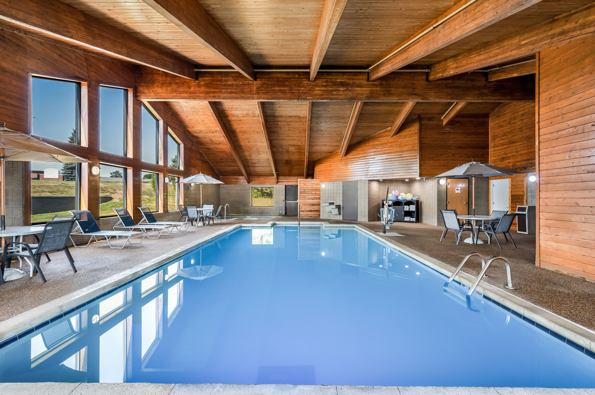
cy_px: 198
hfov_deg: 104.3
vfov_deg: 81.1
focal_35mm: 14
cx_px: 298
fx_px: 231
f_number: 8
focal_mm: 14
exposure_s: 1/10
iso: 400
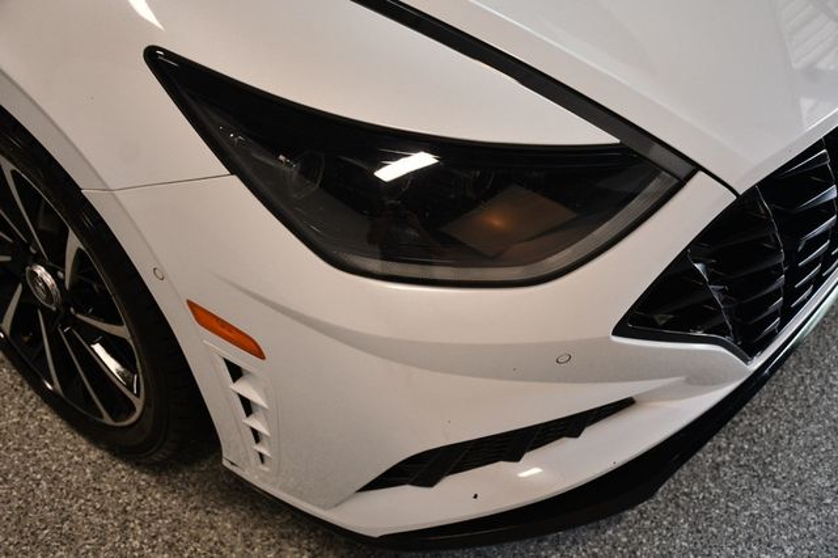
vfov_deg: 33.4
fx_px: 931
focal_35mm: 40
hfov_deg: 48.5
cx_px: 419
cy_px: 279
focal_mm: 27
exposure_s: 1/160
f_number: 4
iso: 800
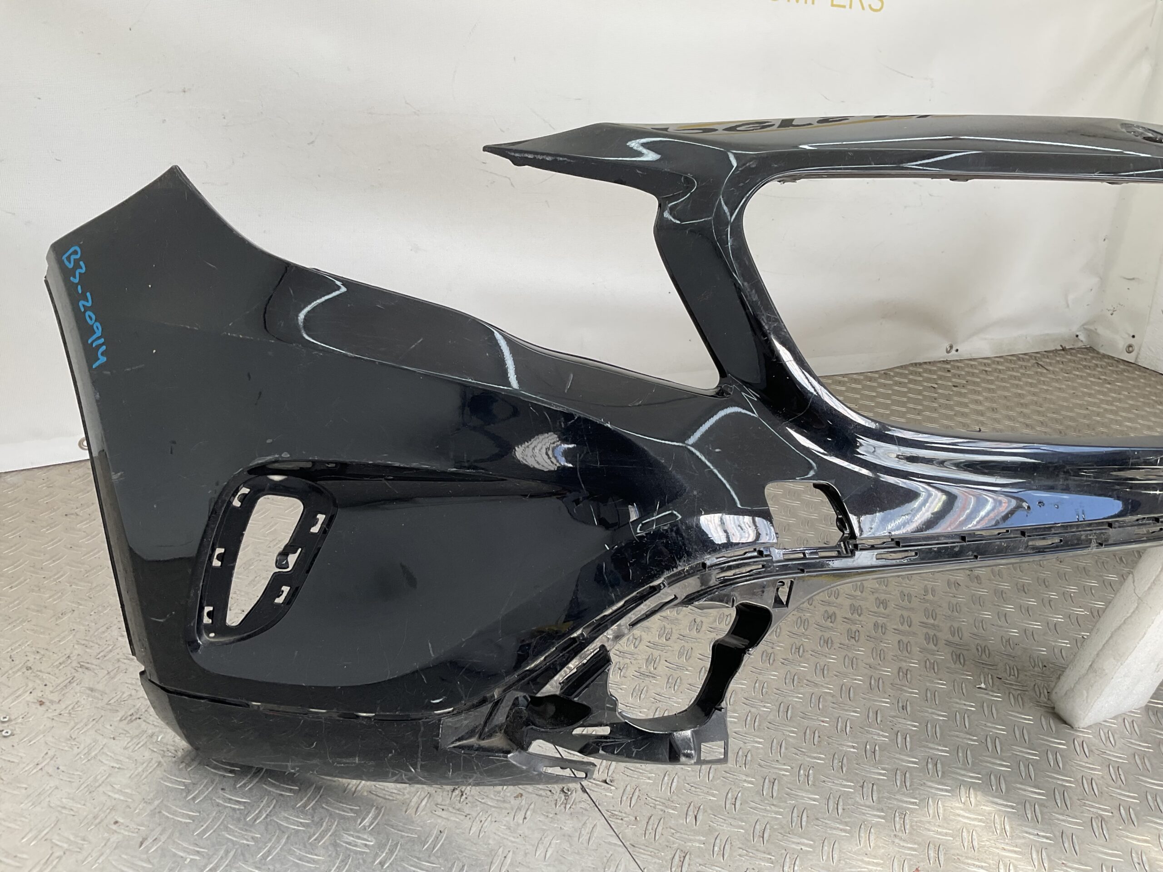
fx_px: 974
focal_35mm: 29
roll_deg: -6.6
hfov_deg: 61.7
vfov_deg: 48.2
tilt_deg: -23.2
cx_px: 582
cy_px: 436
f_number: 1.8
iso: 16
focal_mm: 3
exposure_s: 1/197
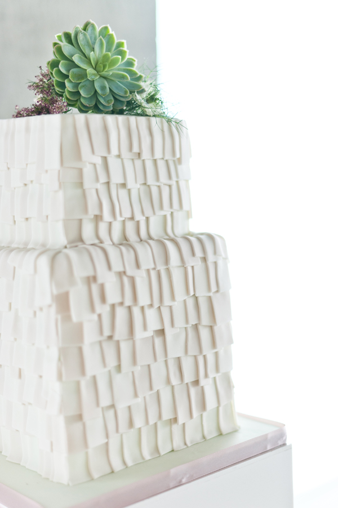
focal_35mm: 50
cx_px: 169
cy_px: 254
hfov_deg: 27.0
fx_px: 705
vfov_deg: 39.6
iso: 200
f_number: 1.4
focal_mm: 50
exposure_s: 1/400
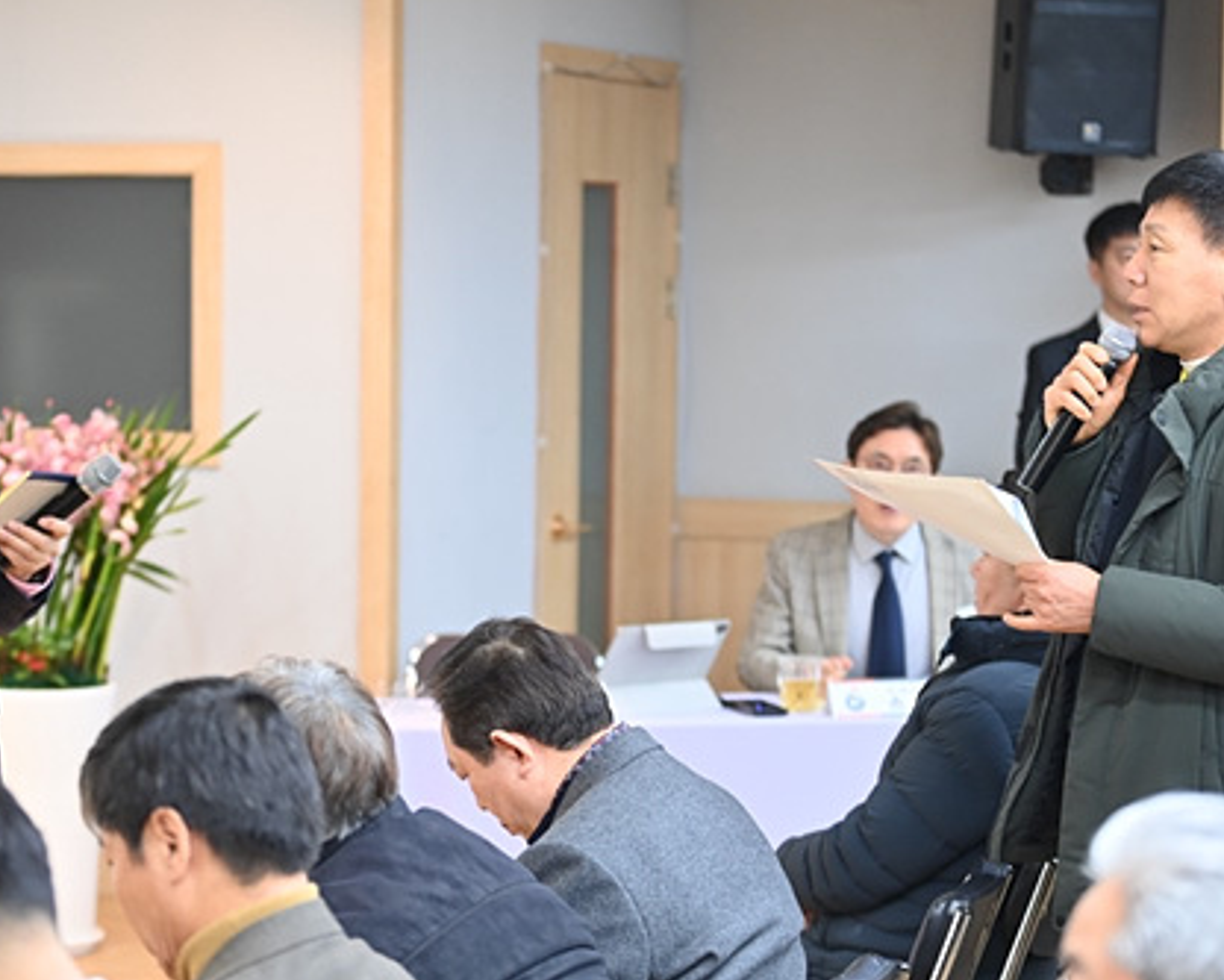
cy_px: 572
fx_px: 3768
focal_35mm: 104
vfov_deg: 14.8
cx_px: 474
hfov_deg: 18.4
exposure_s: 1/80
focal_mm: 72
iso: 800
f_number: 2.8
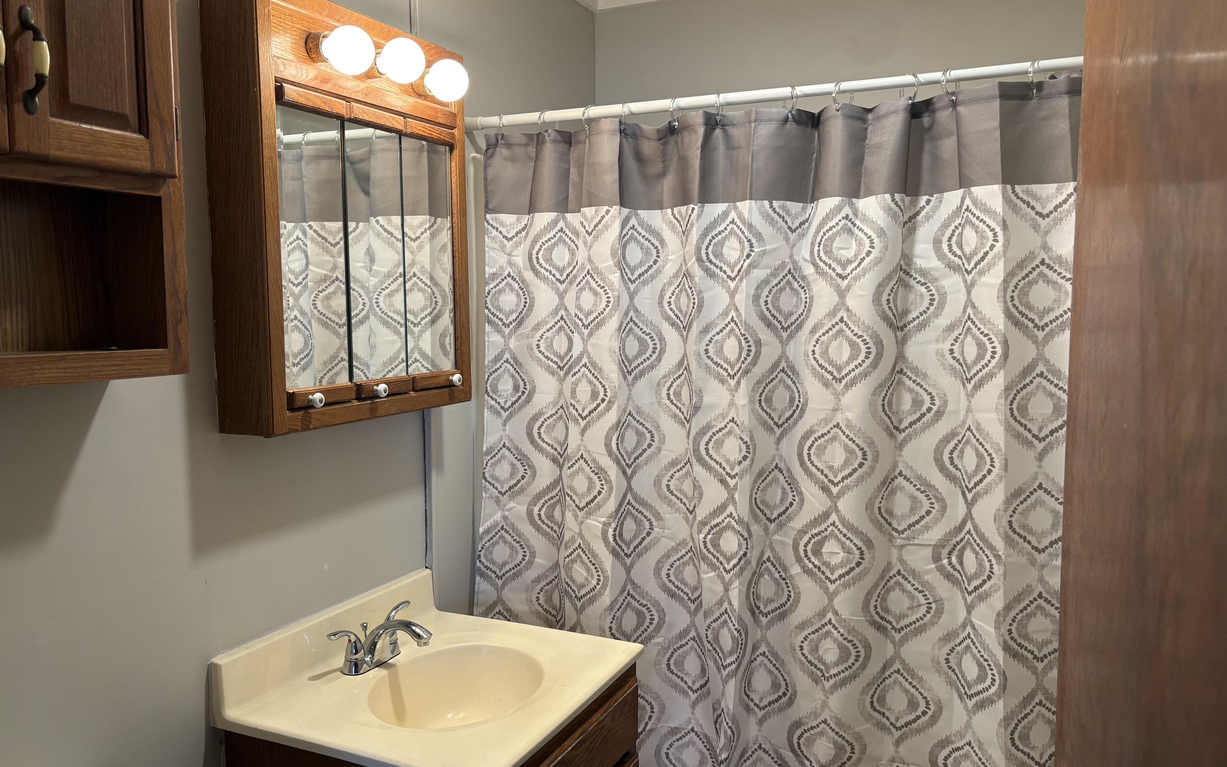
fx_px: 936
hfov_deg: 66.5
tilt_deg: -4.8
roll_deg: +0.6
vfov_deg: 44.5
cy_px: 384
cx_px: 604
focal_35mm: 28
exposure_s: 1/60
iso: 80
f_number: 1.6
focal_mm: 5.96
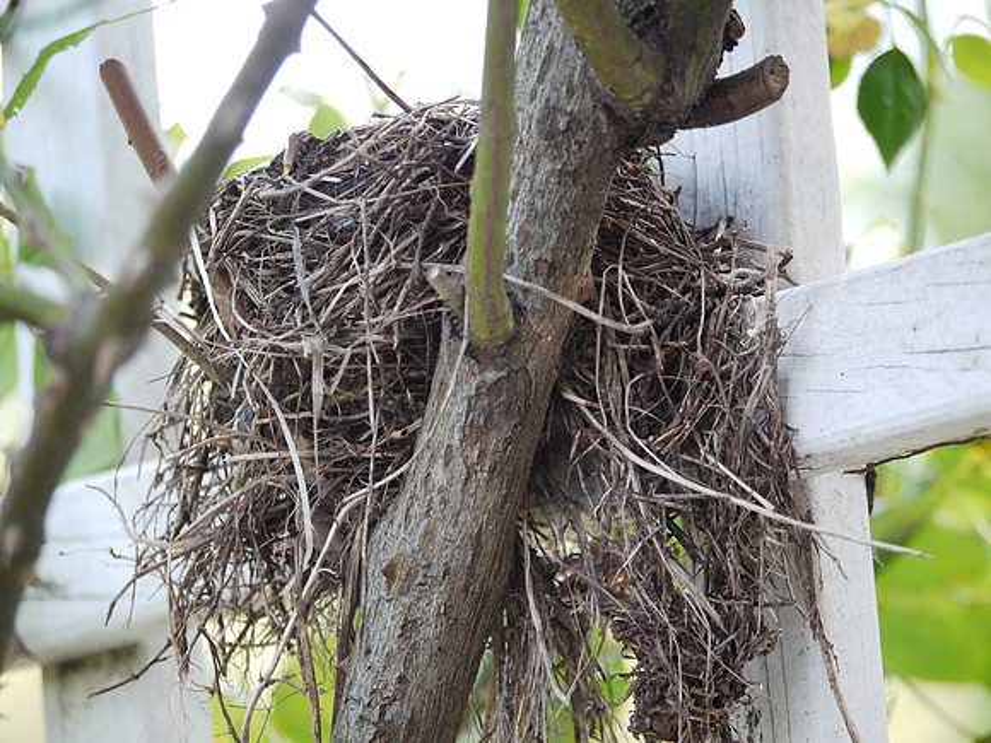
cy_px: 372
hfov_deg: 9.2
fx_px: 6184
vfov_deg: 6.9
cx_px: 496
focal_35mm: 216
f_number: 4.1
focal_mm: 108
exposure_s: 1/250
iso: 800
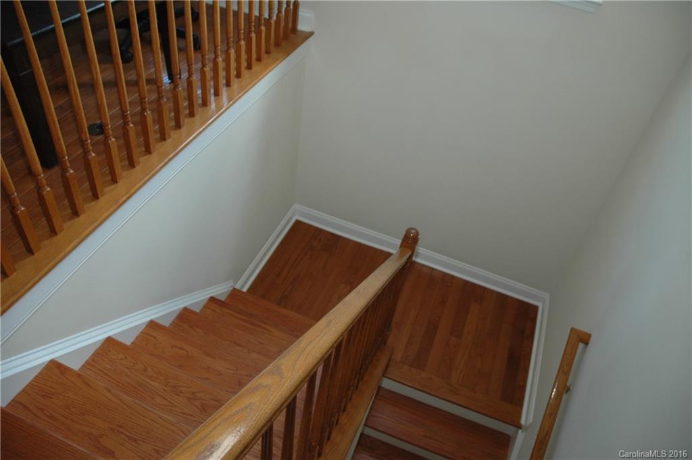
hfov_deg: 67.4
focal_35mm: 27
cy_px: 230
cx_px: 346
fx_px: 518
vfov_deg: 47.8
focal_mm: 18
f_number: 5
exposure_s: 1/60
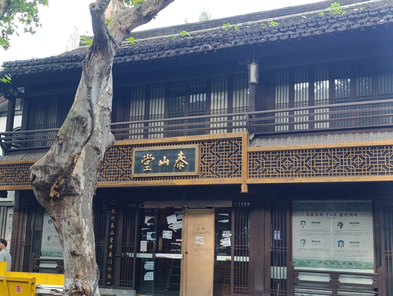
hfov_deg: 41.2
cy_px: 148
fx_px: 523
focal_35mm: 46
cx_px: 196
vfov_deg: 31.6
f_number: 1.6
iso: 250
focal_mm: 6.14
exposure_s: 1/99.9
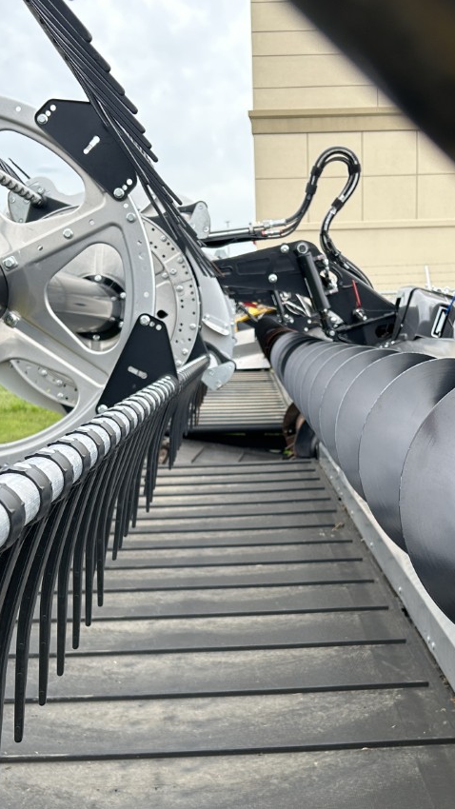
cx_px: 271
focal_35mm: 48
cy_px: 465
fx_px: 1030
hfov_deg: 24.9
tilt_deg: -9.1
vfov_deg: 42.8
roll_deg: +1.1
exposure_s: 1/597
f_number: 1.5
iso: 50
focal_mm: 5.7
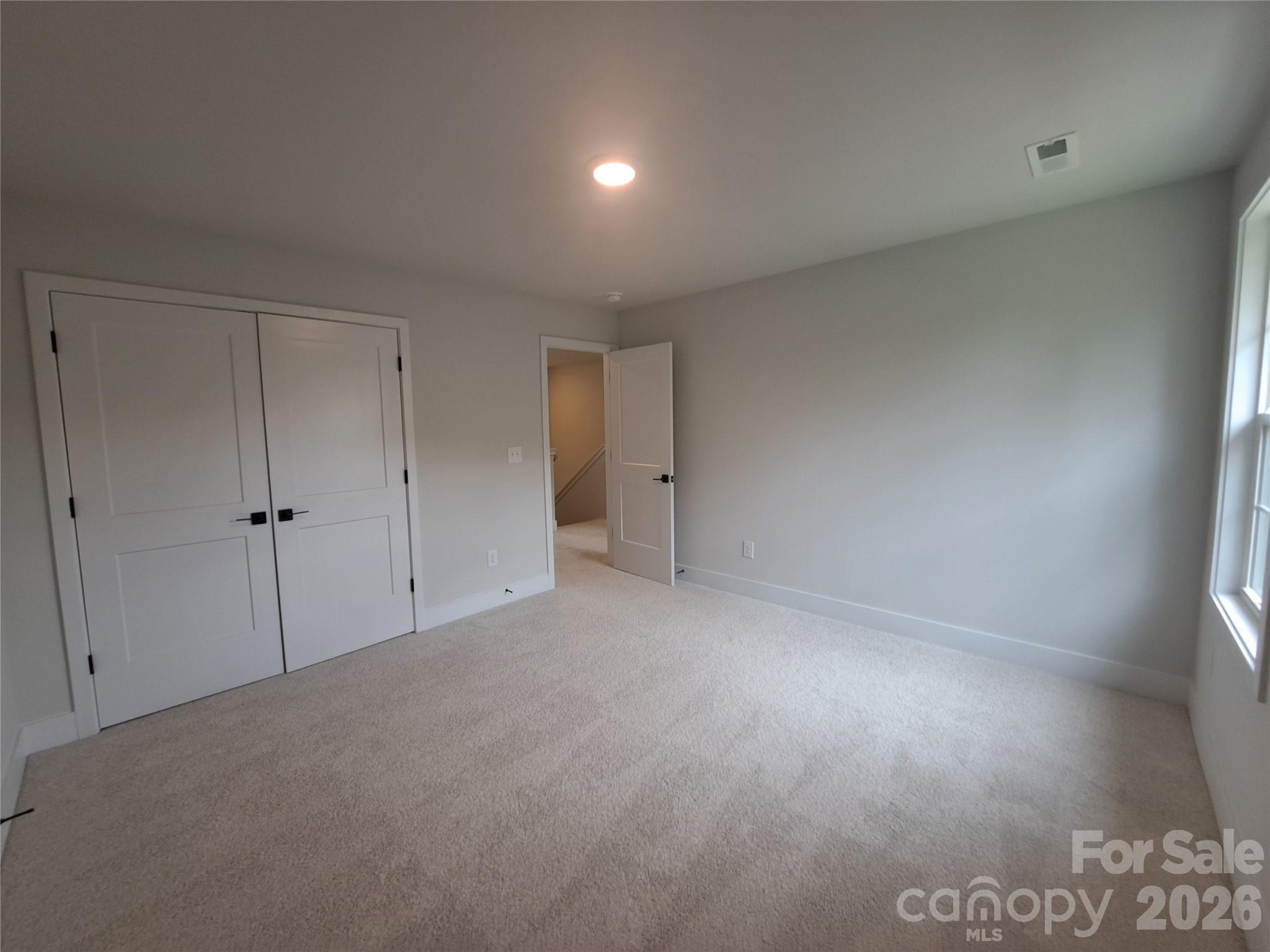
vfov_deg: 89.9
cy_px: 476
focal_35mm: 13
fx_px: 477
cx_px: 635
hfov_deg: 106.2
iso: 64
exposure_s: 1/40
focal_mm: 1.74
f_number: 2.2
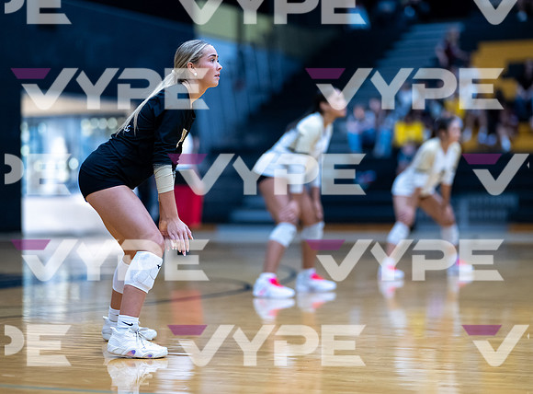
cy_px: 197
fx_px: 1394
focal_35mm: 91
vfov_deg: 16.1
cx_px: 266
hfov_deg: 21.6
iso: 1250
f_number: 1.2
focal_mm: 85
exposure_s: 1/1600
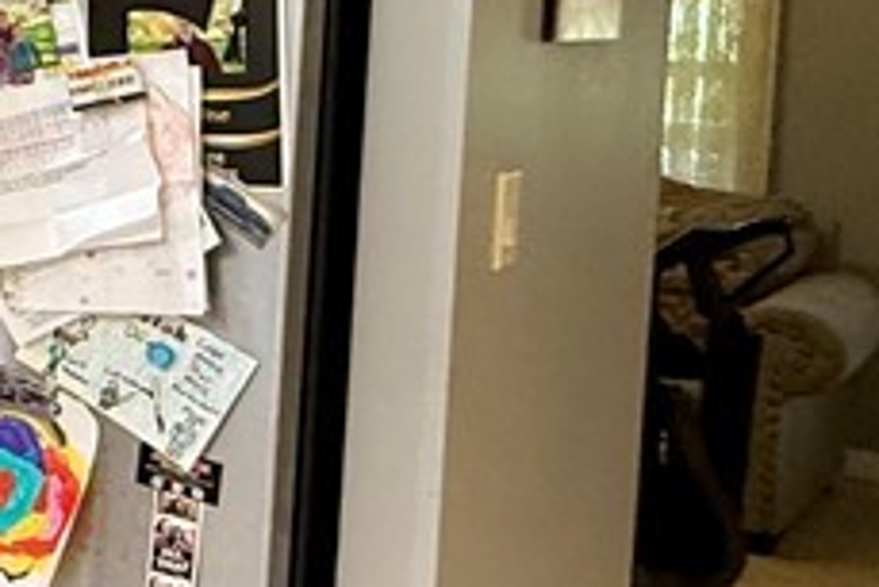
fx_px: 1588
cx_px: -691
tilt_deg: -3.3
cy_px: 69
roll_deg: -1.7
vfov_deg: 20.6
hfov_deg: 21.2
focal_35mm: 65
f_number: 2.2
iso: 400
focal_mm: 2.22
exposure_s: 1/60
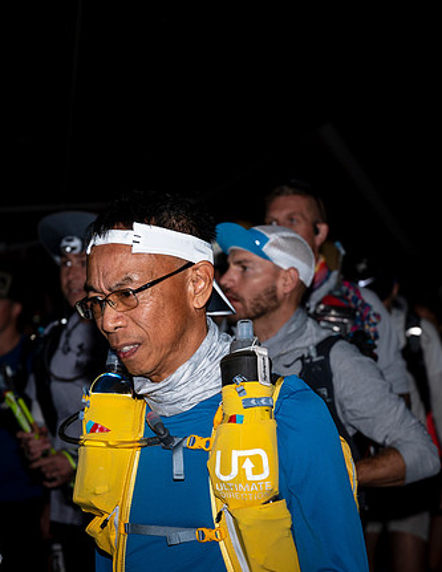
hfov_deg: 16.0
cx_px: 261
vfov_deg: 20.6
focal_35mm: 94
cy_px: 288
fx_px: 1571
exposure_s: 1/200
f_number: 4
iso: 320
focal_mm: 63
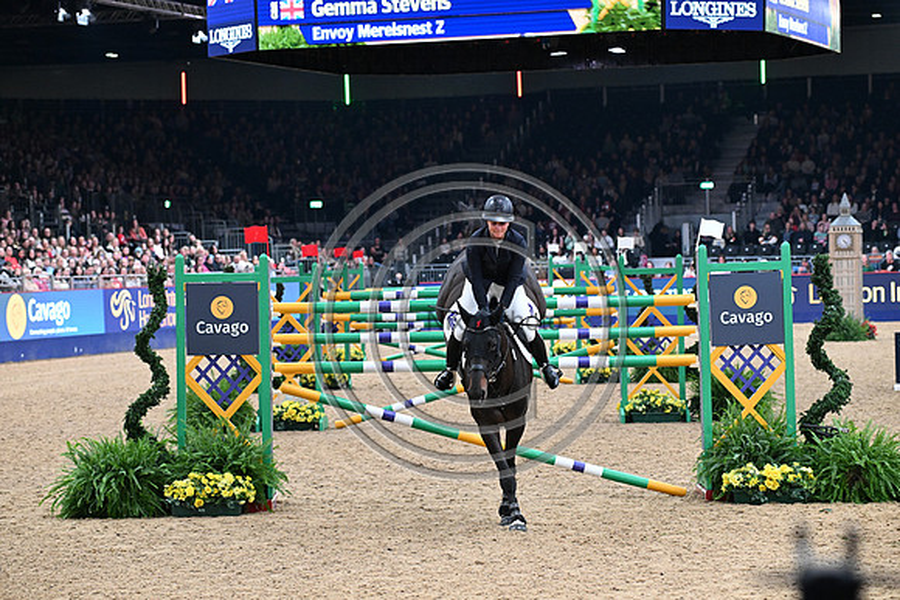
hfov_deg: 17.1
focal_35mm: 120
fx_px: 3001
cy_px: 300
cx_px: 450
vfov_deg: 11.4
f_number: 5
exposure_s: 1/640
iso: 6400
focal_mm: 120
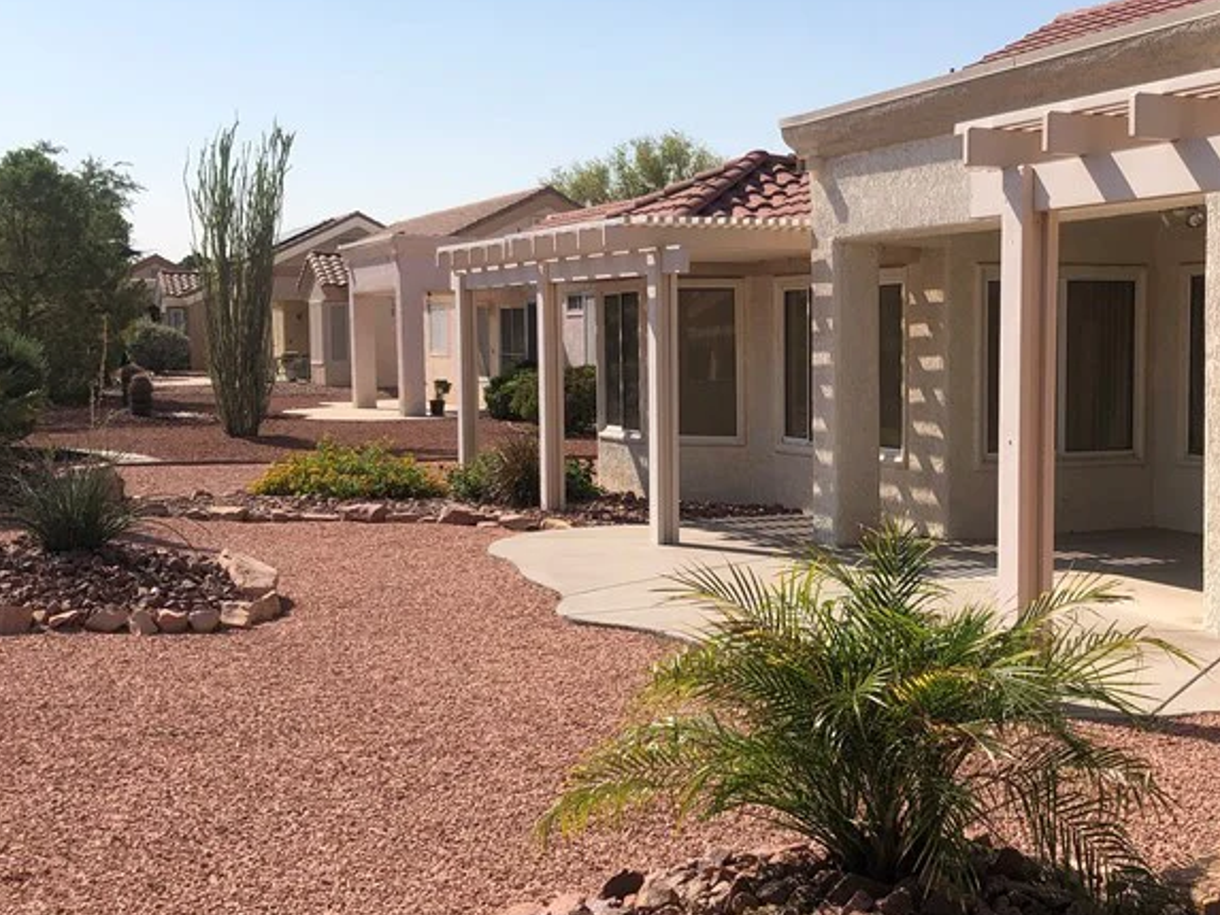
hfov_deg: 37.9
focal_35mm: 50
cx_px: 784
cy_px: 513
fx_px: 1763
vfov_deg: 29.1
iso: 20
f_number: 1.8
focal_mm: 3.99
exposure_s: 1/3003
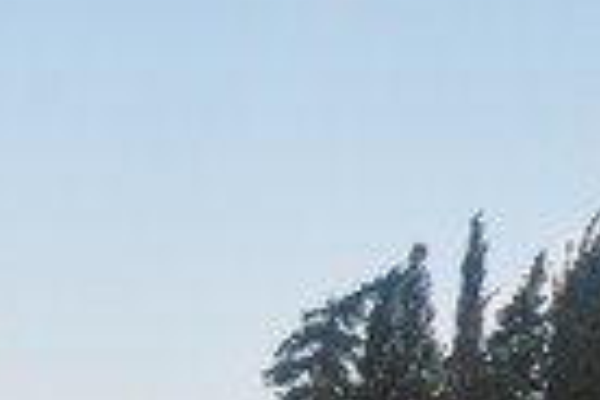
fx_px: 3016
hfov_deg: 11.3
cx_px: 122
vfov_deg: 7.4
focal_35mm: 181
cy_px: 680
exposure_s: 1/200
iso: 200
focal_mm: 26
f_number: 10
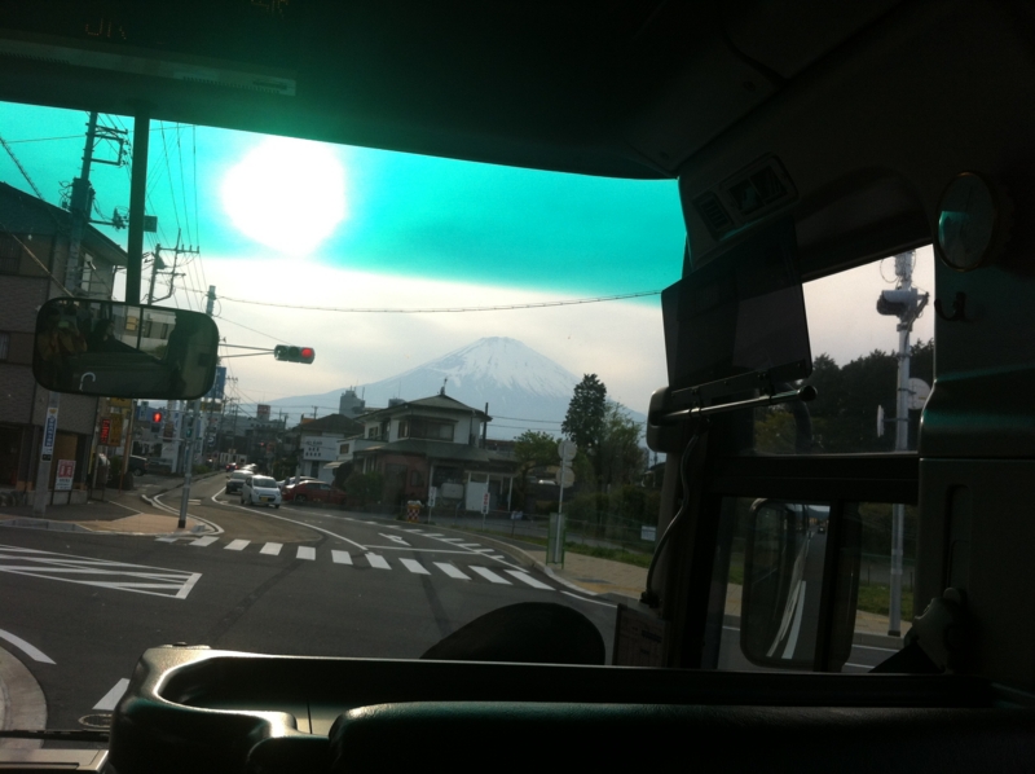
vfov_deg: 40.6
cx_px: 518
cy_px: 387
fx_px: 1045
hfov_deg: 52.7
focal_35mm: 35
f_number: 2.8
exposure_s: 1/503
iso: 80
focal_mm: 3.85
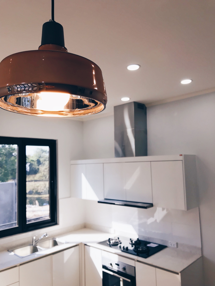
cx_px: 108
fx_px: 232
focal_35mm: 28
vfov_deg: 63.4
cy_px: 143
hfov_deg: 49.7
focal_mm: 3.99
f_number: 1.8
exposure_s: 1/109
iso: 20
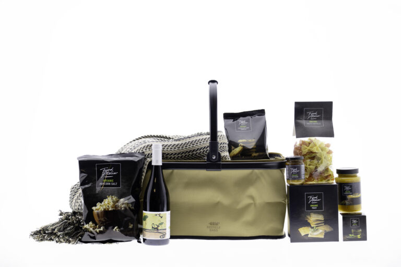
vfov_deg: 21.6
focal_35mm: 63
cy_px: 134
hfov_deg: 31.9
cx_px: 200
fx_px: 702
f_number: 4
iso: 100
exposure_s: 1/100
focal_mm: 63
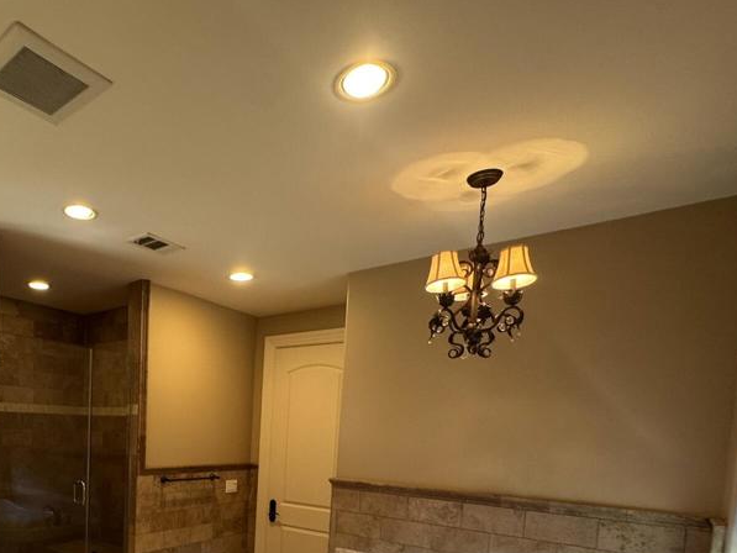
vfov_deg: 51.9
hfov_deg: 66.9
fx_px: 511
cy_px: 468
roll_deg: -1.5
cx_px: 181
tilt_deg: -3.7
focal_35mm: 24
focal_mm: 2.22
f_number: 2.2
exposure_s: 1/60
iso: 160
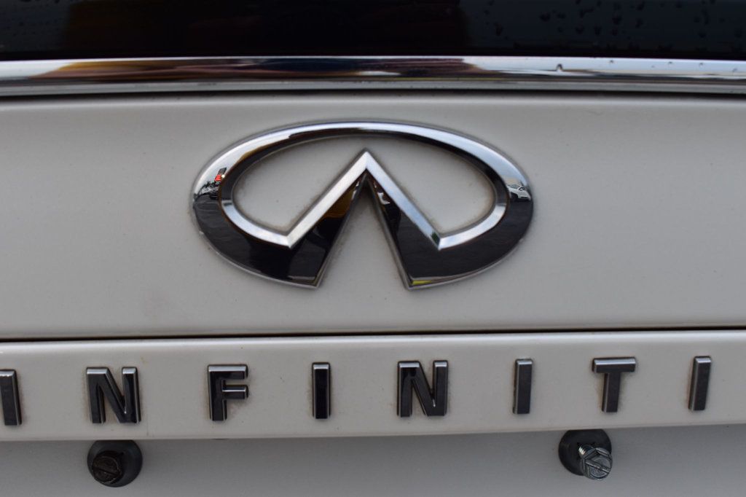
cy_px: 248
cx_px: 373
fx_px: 1056
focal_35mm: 51
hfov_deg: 38.9
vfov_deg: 26.5
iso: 400
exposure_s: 1/80
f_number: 8
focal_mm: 34
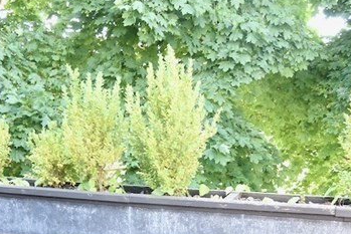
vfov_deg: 26.0
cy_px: 250
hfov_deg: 40.5
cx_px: 133
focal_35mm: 48
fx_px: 473
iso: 800
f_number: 5
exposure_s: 1/100
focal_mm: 11
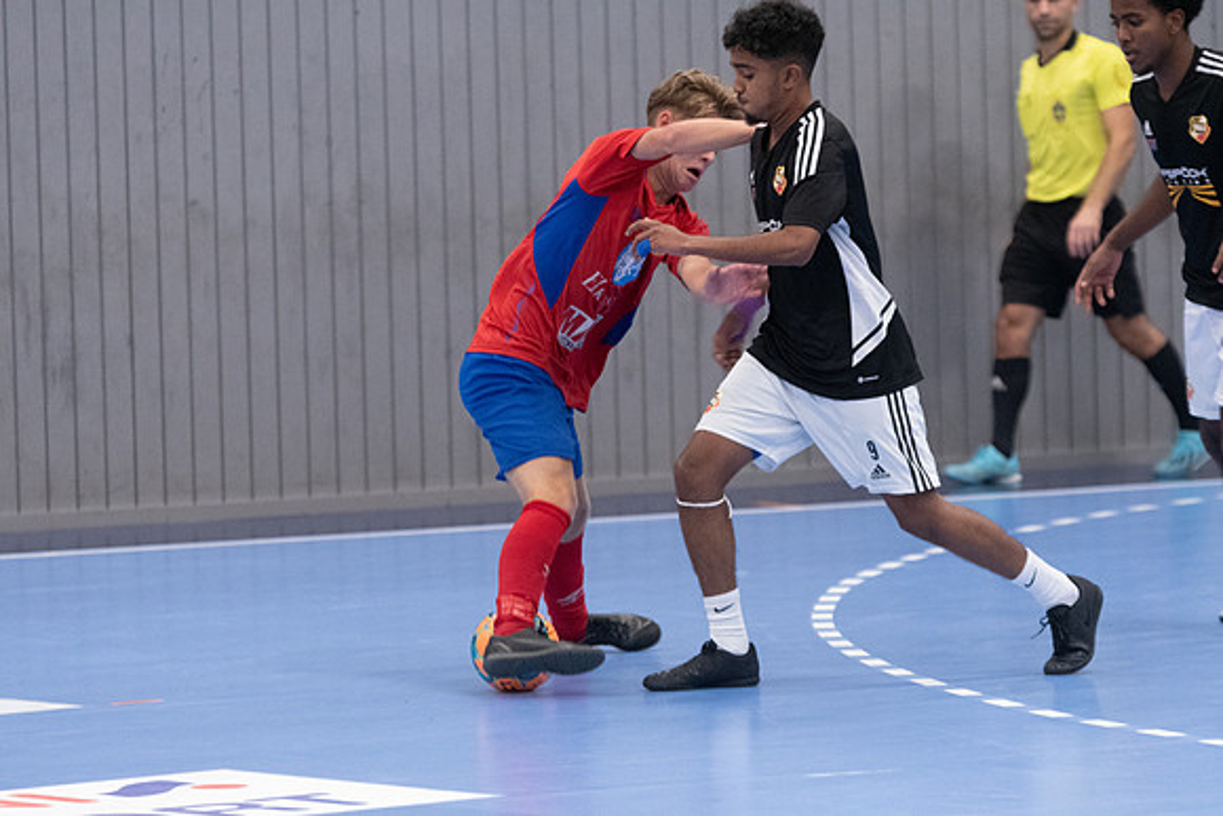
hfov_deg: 9.1
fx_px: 7645
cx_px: 612
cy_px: 408
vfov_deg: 6.1
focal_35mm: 225
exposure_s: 1/500
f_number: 3.5
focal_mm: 150
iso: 8000
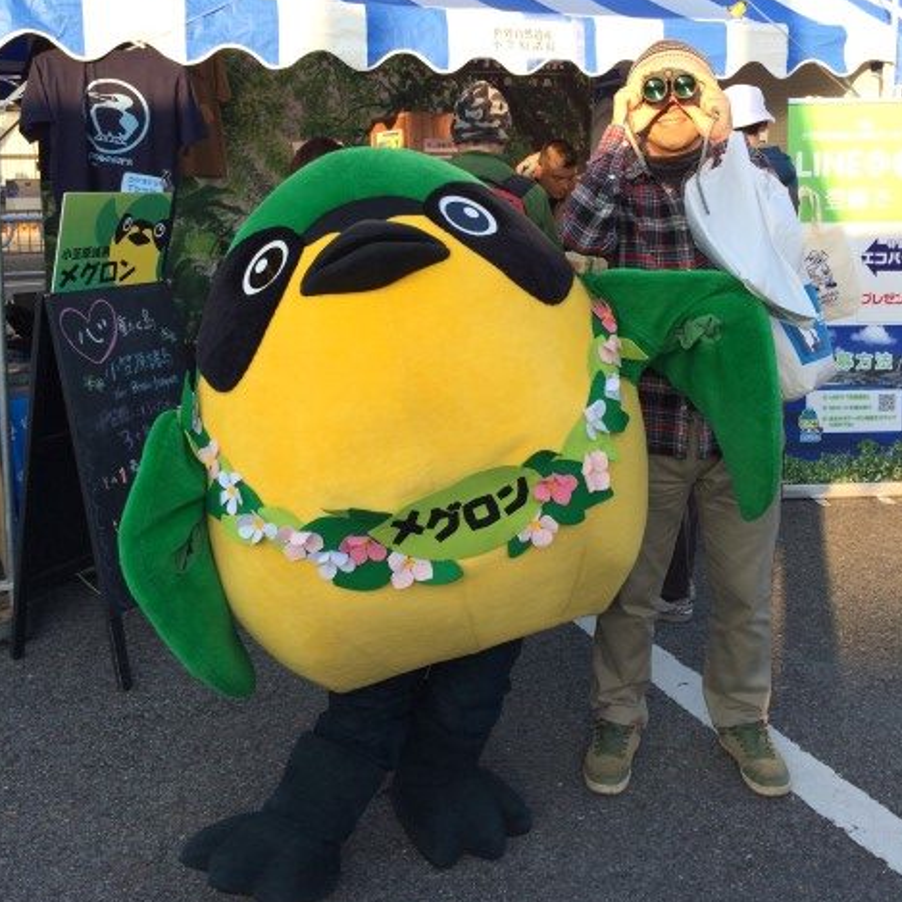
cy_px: 308
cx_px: 448
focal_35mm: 35
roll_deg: +1.2
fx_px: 1032
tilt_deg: -6.7
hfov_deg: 47.2
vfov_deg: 46.5
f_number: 2.2
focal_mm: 4.15
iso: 32
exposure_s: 1/348
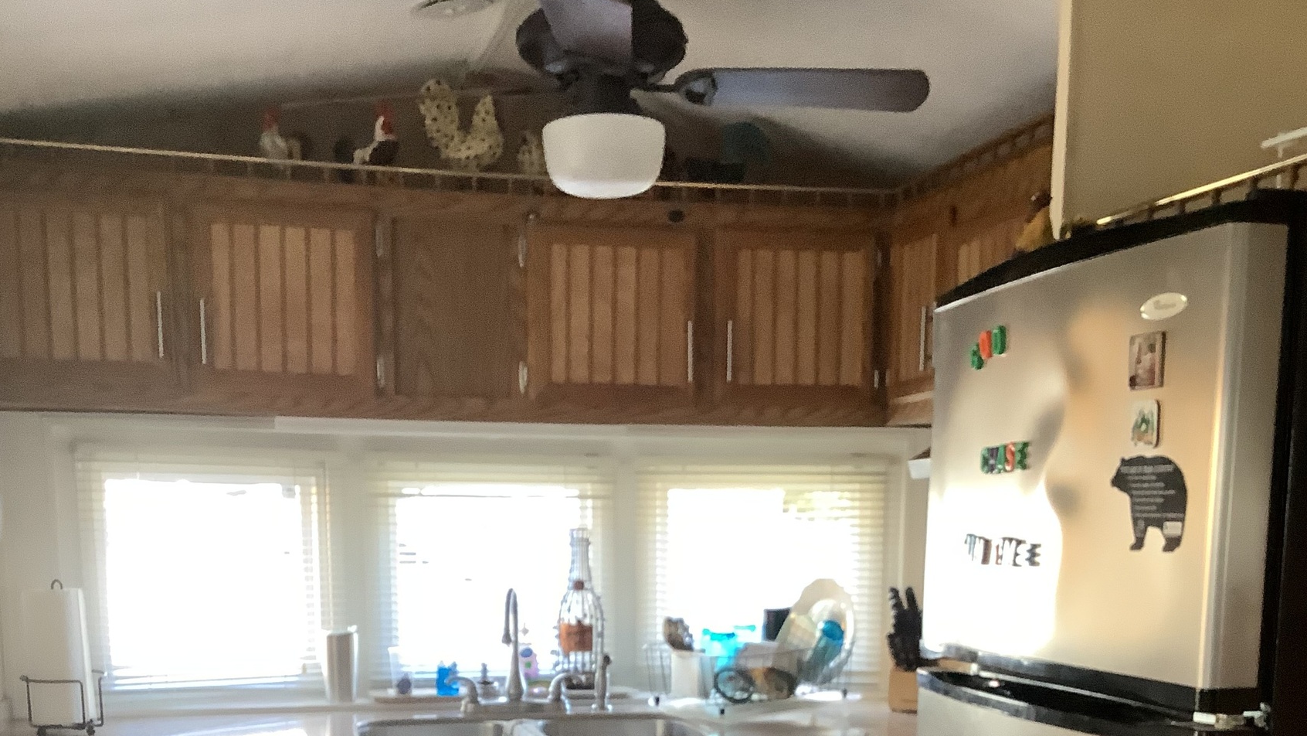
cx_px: 652
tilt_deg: -8.3
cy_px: 773
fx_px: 1594
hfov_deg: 44.6
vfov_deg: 24.5
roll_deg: +1.1
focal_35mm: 46
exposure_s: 1/60
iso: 250
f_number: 2.4
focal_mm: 3.3
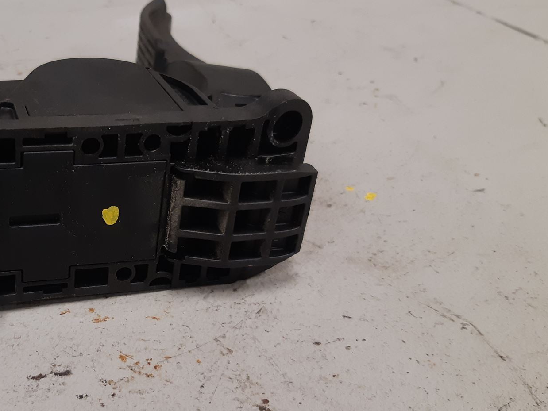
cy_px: 237
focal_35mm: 43
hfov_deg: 41.6
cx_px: 96
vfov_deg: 33.5
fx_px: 681
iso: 125
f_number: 1.7
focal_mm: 3.93
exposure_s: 1/50
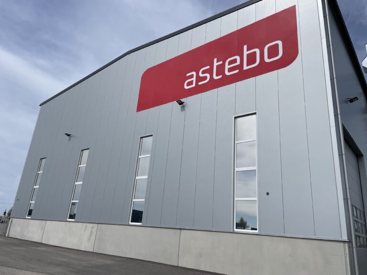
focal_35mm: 26
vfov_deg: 53.1
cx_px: 184
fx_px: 276
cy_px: 138
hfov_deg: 67.3
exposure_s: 1/9091
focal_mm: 4.2
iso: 32
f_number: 1.6
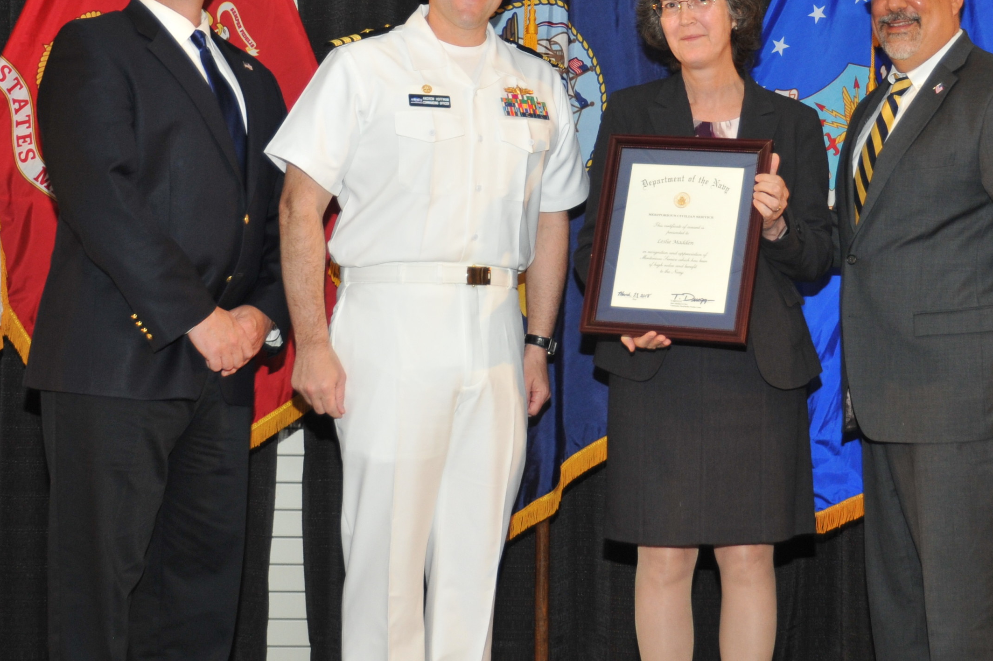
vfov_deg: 17.0
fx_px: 2205
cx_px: 596
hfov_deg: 25.3
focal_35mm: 80
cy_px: 265
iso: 1000
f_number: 4.2
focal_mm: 40
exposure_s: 1/100
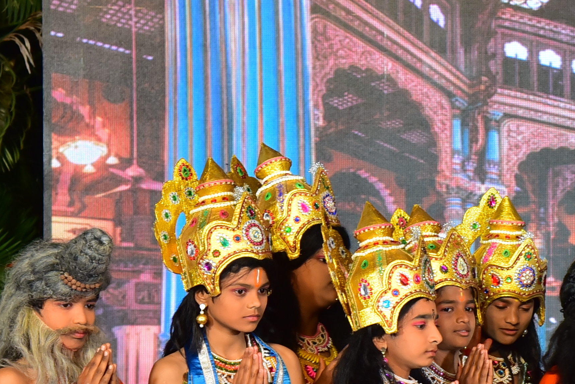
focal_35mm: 226
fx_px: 3611
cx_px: 885
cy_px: 337
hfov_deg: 8.9
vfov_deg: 6.1
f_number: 6.3
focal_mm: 65
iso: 500
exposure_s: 1/160
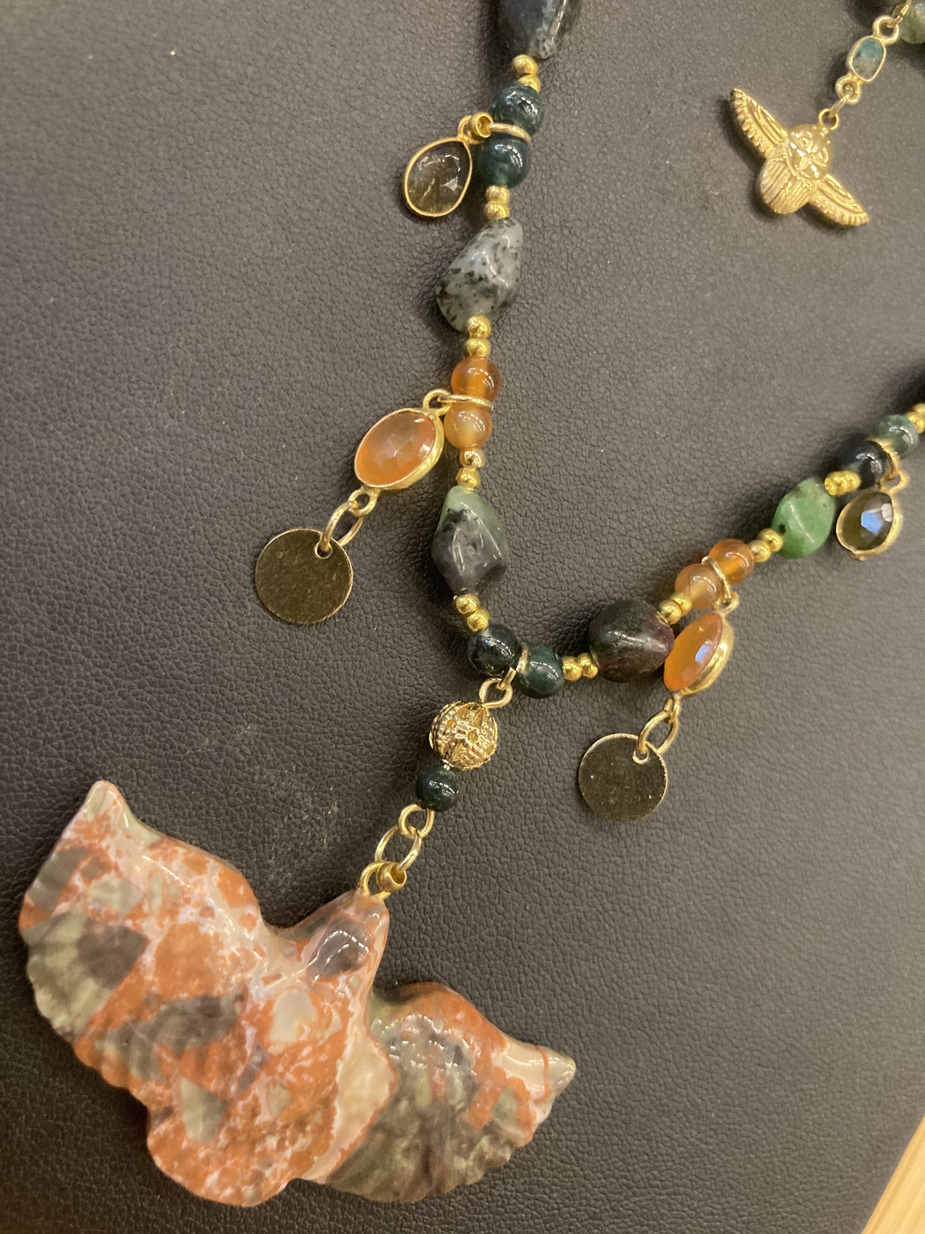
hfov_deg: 49.7
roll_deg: -39.3
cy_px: 617
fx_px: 998
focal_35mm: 28
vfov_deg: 63.4
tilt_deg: -3.3
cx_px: 462
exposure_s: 1/33
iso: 320
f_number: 1.8
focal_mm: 3.99
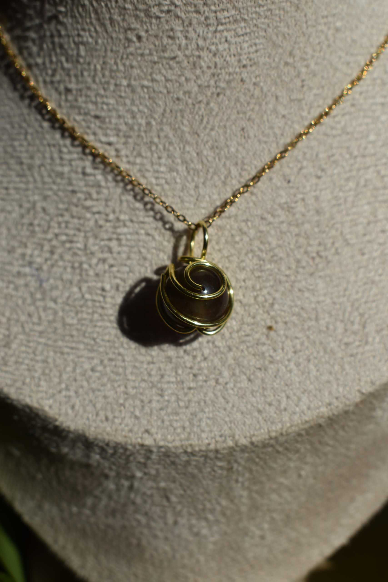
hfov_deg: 25.1
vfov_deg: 36.9
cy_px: 291
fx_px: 873
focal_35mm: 54
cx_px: 194
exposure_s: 1/800
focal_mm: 36
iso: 100
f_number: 8
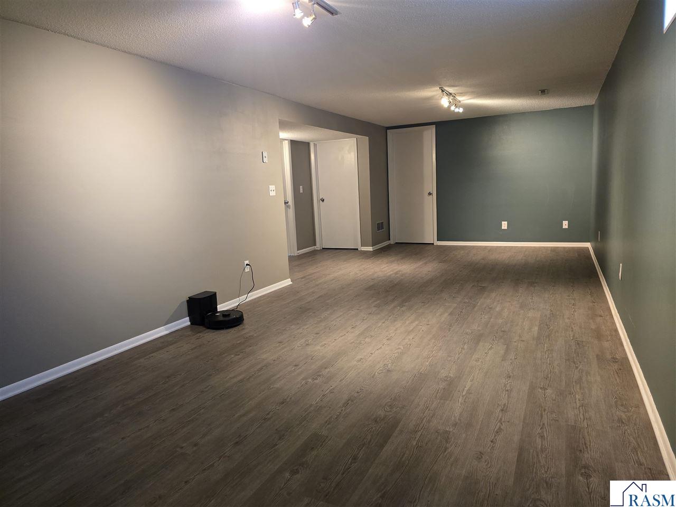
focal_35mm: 23
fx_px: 449
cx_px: 338
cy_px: 254
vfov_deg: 58.9
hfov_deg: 73.9
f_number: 1.7
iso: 640
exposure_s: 1/60
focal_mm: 6.3
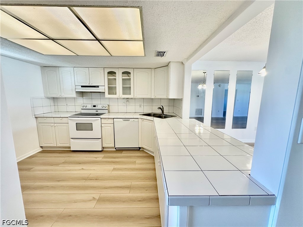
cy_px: 114
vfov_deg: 85.7
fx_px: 123
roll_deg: -0.8
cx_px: 152
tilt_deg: -7.2
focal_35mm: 14
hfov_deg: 102.1
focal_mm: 2.22
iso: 200
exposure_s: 1/120
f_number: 2.2
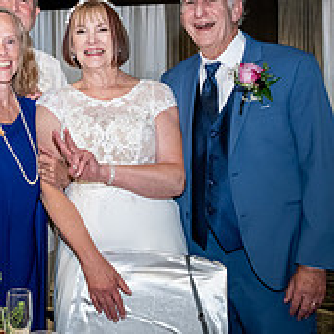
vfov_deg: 25.0
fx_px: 742
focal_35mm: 68
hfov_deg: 23.8
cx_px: -31
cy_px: 80
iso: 2500
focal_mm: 24
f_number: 4
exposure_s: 1/320
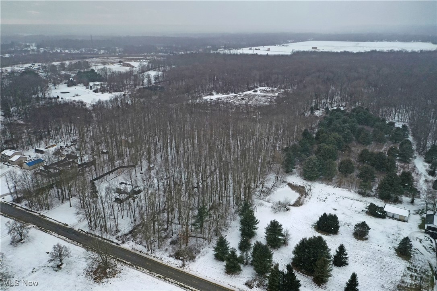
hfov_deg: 65.5
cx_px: 218
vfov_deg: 46.4
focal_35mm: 28
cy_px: 146
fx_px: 340
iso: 400
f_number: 5.6
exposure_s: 1/500
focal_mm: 10.26
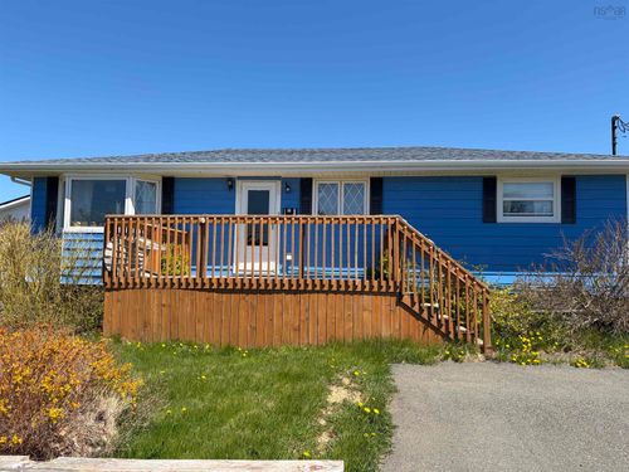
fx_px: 472
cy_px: 236
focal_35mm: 26
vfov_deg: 53.1
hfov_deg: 67.3
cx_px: 314
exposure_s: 1/2747
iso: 50
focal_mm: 5.96
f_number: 1.6
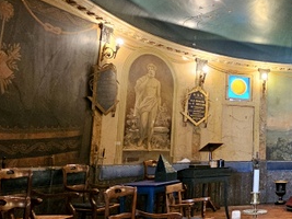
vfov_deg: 36.7
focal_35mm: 39
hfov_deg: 38.9
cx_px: 325
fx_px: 329
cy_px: 95
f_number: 2.2
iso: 640
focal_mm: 2.2
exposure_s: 1/33.3
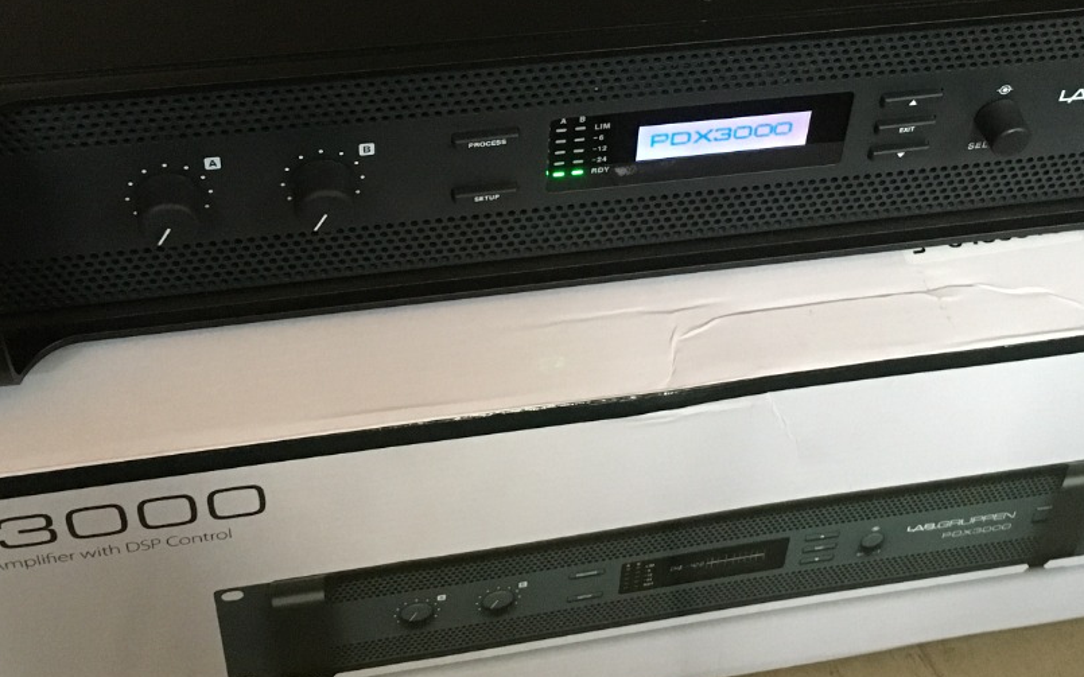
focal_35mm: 55
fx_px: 1625
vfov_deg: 23.5
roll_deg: -4.6
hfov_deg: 36.9
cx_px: 602
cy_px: 236
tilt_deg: -44.4
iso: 250
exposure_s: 1/17
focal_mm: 4.15
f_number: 2.2
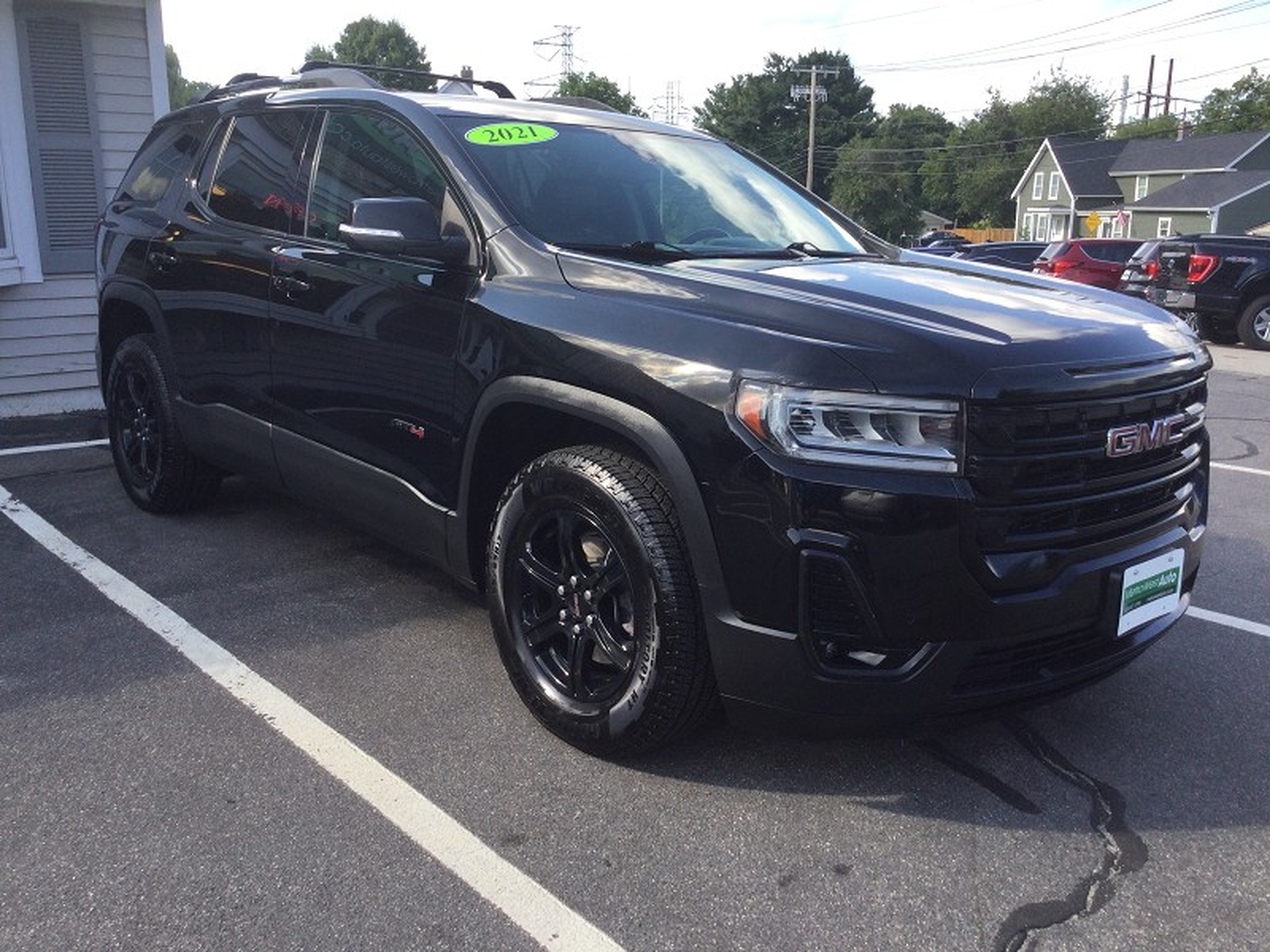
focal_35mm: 31
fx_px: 1137
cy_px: 476
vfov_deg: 45.4
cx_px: 635
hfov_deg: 58.4
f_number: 2.4
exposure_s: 1/338
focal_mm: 3.3
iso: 25
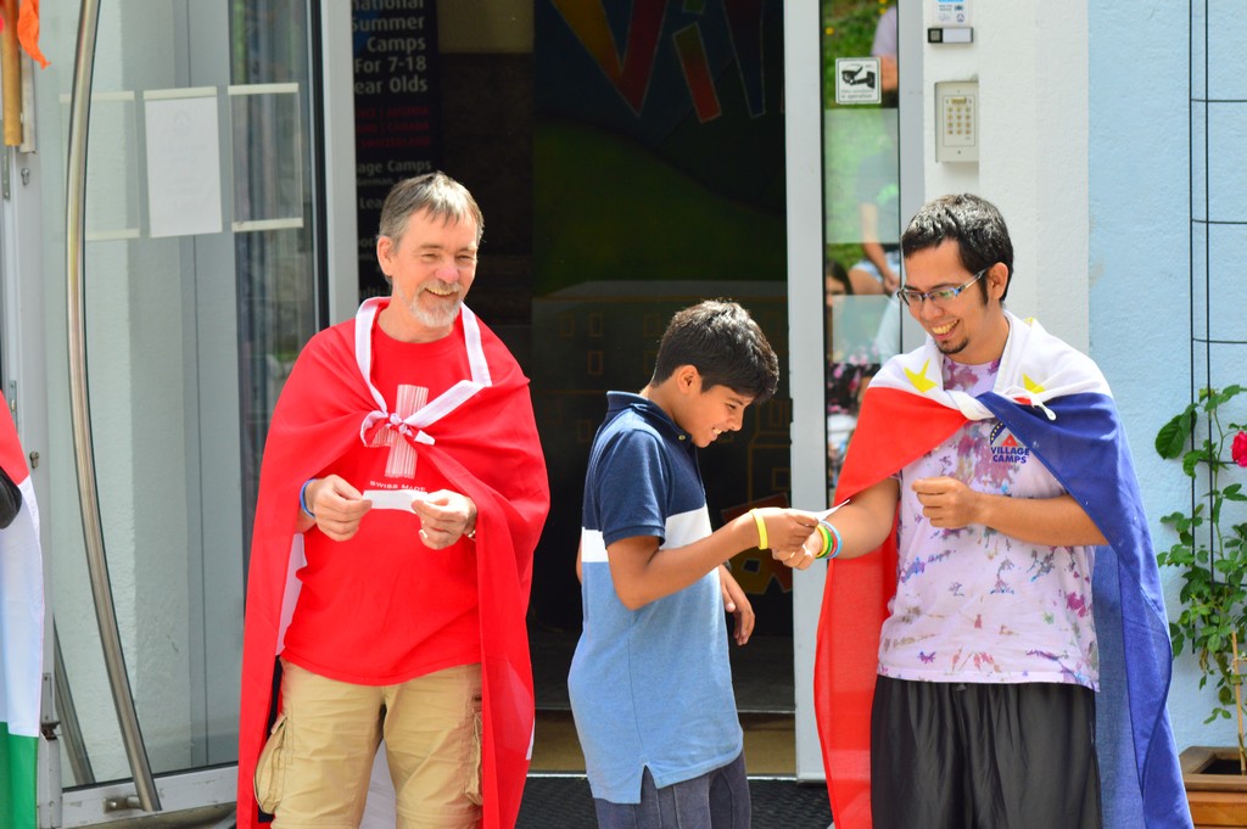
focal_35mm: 202
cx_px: 624
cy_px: 414
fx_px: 7009
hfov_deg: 10.2
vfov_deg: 6.8
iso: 400
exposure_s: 1/250
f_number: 11
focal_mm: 135
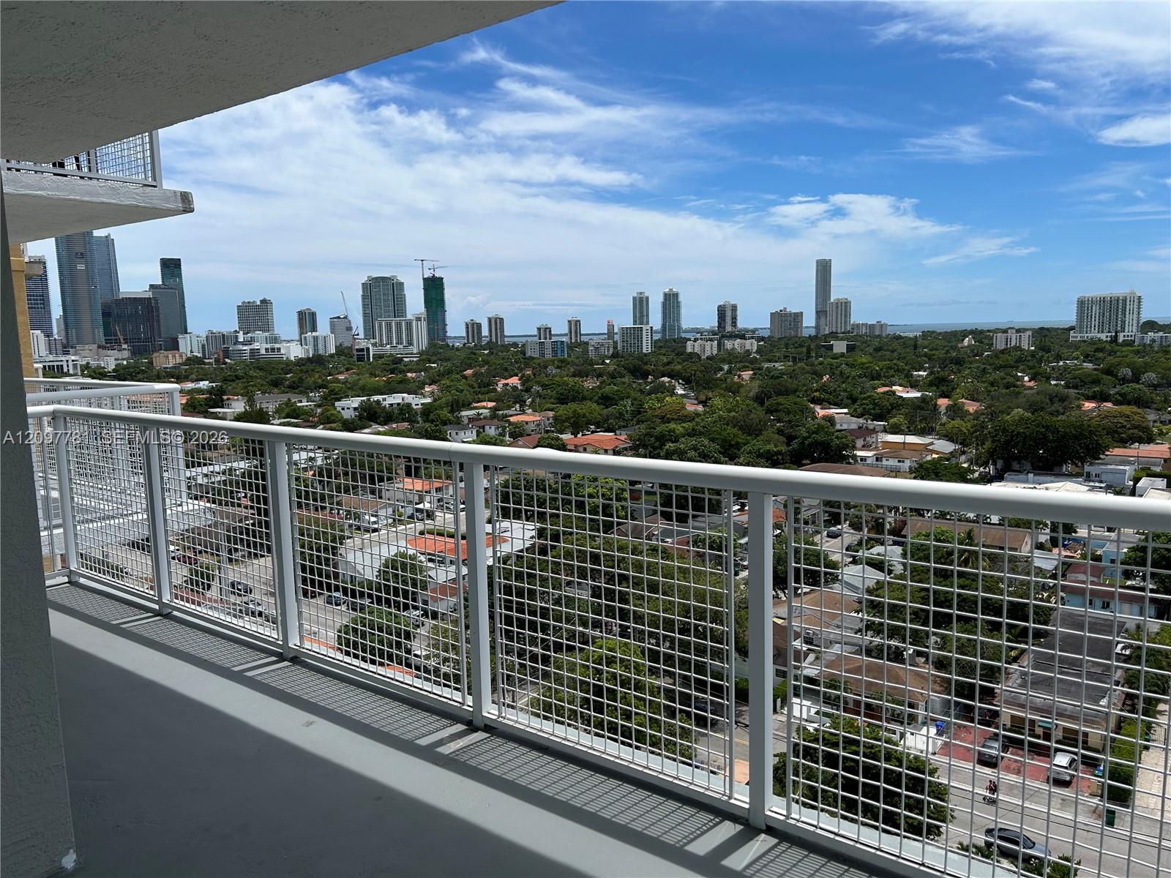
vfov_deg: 53.1
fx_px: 880
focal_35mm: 26
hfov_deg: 67.3
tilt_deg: -7.1
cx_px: 586
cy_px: 439
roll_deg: +1.7
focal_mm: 5.7
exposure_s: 1/6211
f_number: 1.5
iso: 50
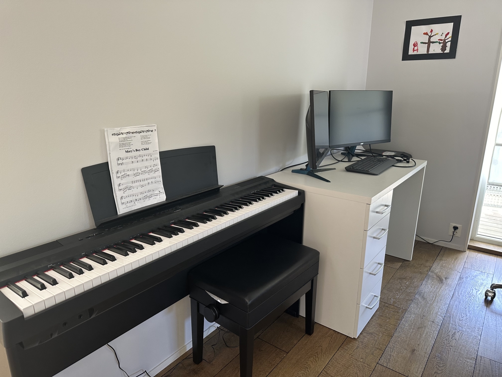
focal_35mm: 24
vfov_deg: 56.8
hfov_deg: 71.6
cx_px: 251
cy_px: 188
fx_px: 348
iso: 160
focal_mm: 6.86
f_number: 1.78
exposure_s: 1/50
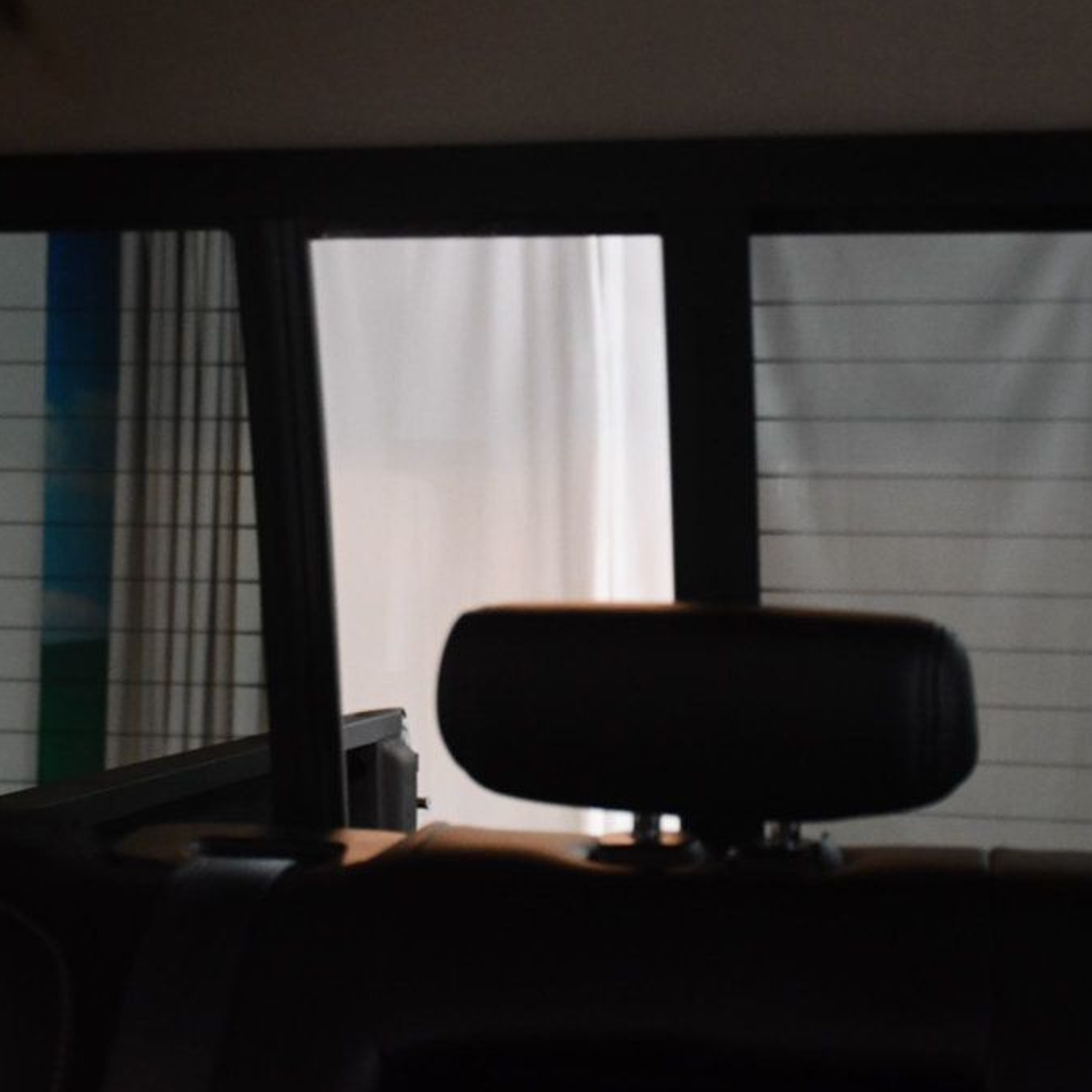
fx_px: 2391
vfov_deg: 25.7
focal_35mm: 67
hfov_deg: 25.7
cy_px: 547
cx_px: 641
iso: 3200
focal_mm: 35
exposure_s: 1/125
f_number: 4.2
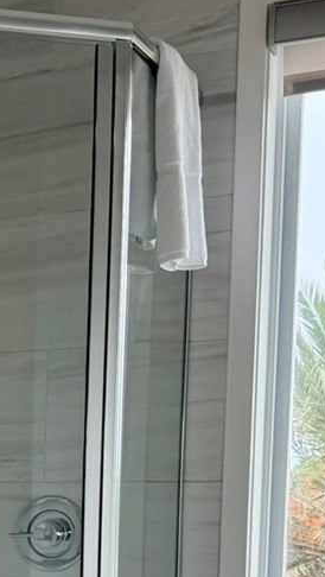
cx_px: -200
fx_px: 1315
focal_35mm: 86
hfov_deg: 13.1
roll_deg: +0.3
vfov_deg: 23.4
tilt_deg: -5.0
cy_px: 611
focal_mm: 6.76
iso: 100
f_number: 1.78
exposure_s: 1/627
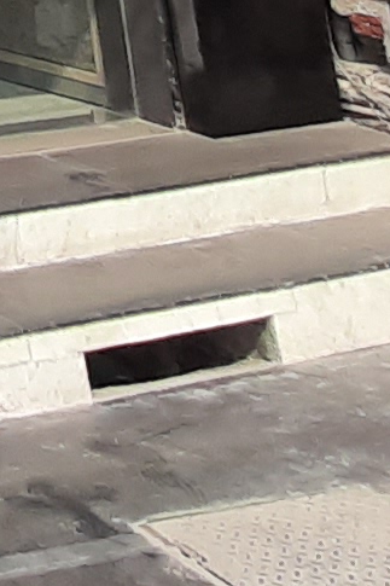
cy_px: -611
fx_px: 1480
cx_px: -658
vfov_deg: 16.5
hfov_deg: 11.3
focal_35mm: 91
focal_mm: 1.42
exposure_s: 1/952
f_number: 2.2
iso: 40
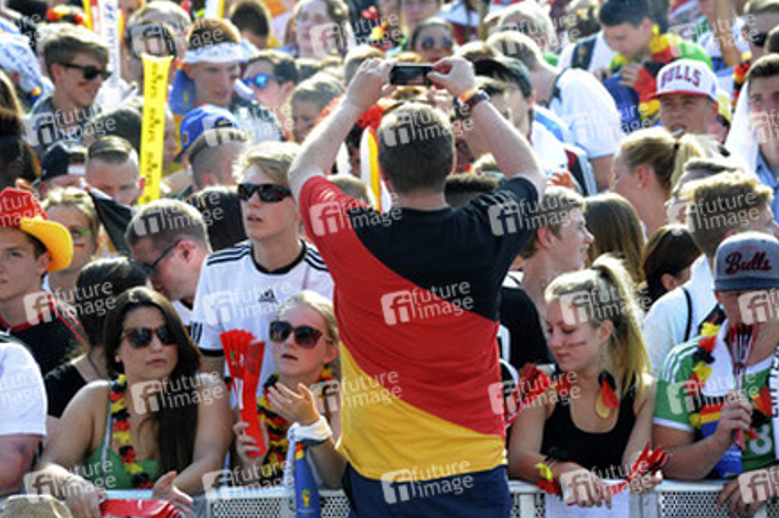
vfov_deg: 7.8
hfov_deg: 11.7
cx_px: 380
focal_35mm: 176
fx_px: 3805
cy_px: 259
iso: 320
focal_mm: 170
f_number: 7.1
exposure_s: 1/160
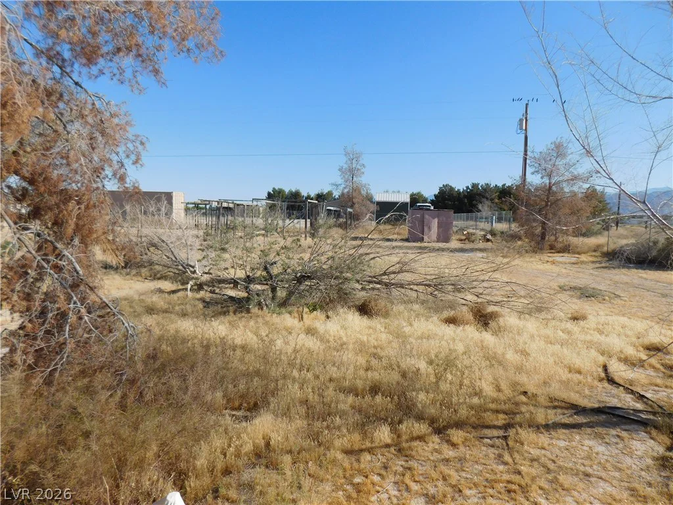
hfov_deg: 73.9
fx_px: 447
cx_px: 336
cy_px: 252
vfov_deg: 58.9
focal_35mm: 23
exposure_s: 1/500
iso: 125
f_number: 6
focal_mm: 4
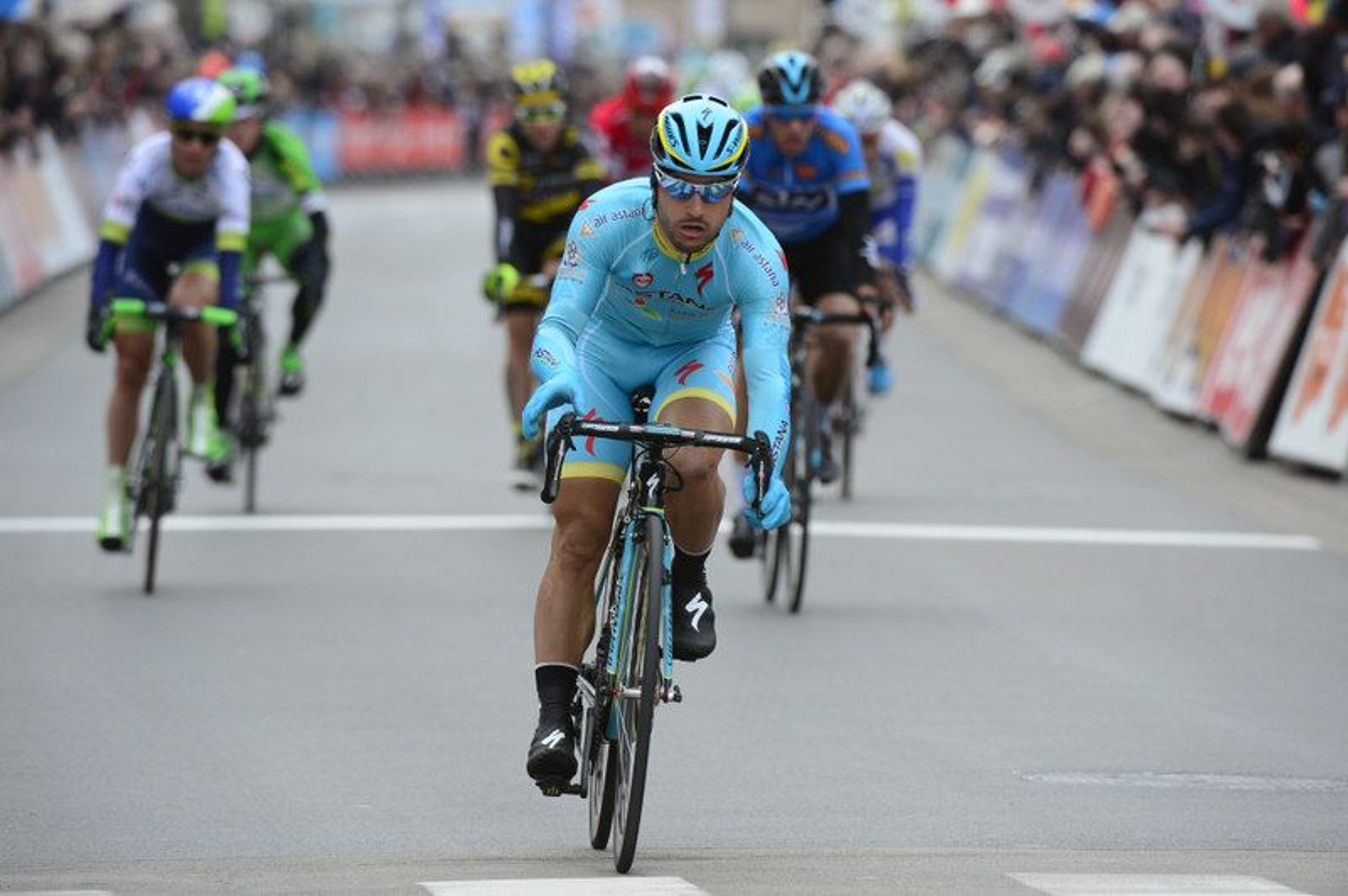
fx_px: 14965
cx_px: 674
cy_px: 448
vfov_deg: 3.4
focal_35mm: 400
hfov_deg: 5.2
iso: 1000
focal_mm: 400
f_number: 7.1
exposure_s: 1/1000
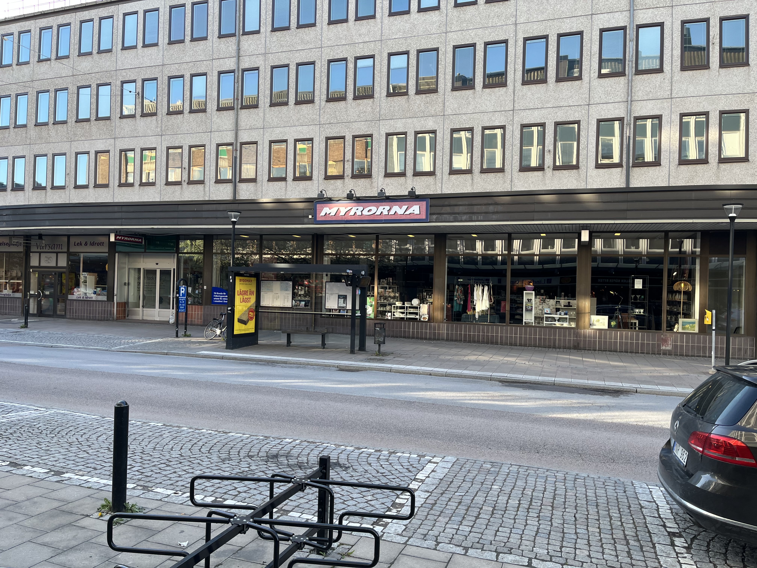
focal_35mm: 26
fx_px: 569
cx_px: 378
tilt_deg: +0.0
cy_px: 284
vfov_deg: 53.1
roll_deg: -0.9
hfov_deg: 67.3
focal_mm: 5.1
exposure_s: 1/304
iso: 50
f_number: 1.6
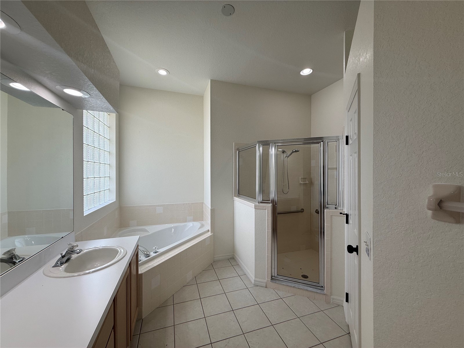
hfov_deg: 102.1
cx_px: 232
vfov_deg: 85.7
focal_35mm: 14
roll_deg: +0.0
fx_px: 188
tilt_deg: +0.3
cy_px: 174
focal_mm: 2.22
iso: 50
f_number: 2.2
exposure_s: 1/126
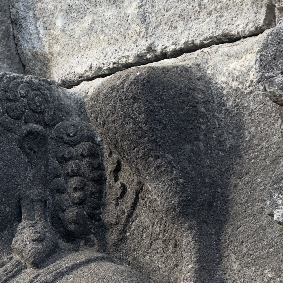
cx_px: -40
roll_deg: -0.7
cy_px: 306
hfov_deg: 5.0
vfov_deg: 5.0
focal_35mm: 352
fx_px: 3256
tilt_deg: +16.2
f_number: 2.8
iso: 50
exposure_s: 1/99
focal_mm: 15.66
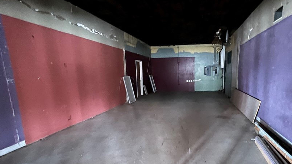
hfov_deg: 90.8
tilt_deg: -10.2
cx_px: 183
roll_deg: +0.3
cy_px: 96
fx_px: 139
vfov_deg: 60.6
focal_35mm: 18
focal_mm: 1.57
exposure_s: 1/10
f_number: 1.8
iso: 800
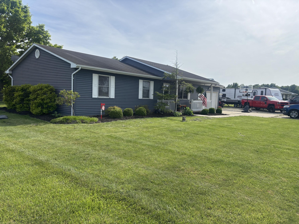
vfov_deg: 53.1
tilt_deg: -2.7
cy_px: 112
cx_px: 150
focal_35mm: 26
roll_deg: -1.8
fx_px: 225
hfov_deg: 67.3
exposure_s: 1/4425
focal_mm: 5.96
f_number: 1.6
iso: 50
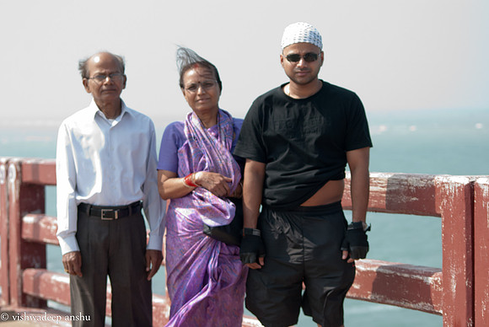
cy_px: 164
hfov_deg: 19.4
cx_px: 244
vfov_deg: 13.1
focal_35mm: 105
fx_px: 1428
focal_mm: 70
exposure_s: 1/500
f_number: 5.6
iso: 200
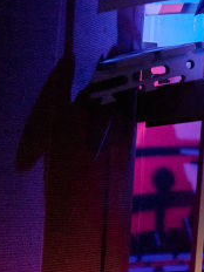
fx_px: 935
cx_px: 569
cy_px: 84
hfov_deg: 10.0
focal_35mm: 119
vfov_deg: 16.5
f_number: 2.2
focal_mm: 28
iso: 3200
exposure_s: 1/250
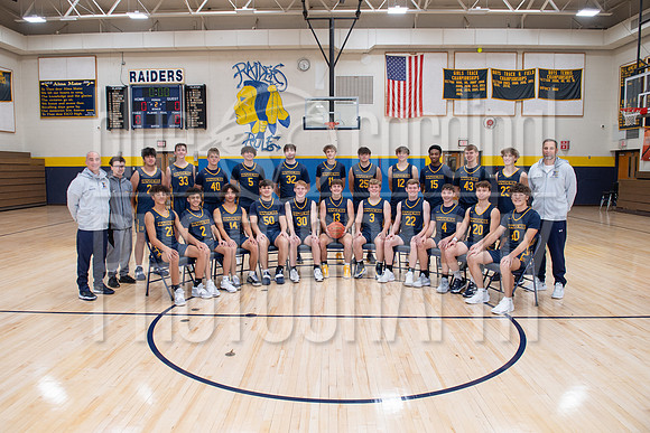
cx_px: 314
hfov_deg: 70.0
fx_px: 464
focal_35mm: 26
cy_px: 214
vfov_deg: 50.1
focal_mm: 24
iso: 640
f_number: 4
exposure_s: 1/200
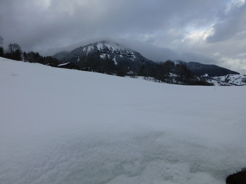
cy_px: 92
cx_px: 123
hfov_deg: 71.6
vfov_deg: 56.8
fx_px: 171
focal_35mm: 24
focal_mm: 4.3
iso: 100
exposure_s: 1/400
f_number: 4
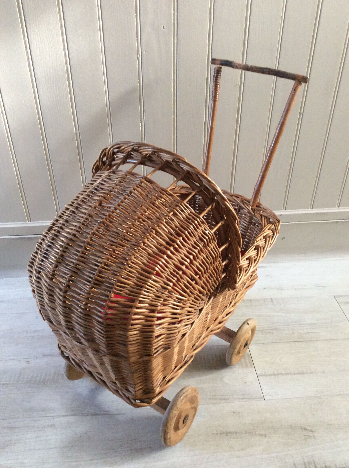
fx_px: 431
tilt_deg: -33.7
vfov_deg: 56.9
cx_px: 174
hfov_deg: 44.1
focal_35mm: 32
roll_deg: -1.5
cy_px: 234
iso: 160
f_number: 2.4
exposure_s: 1/25
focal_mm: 3.3
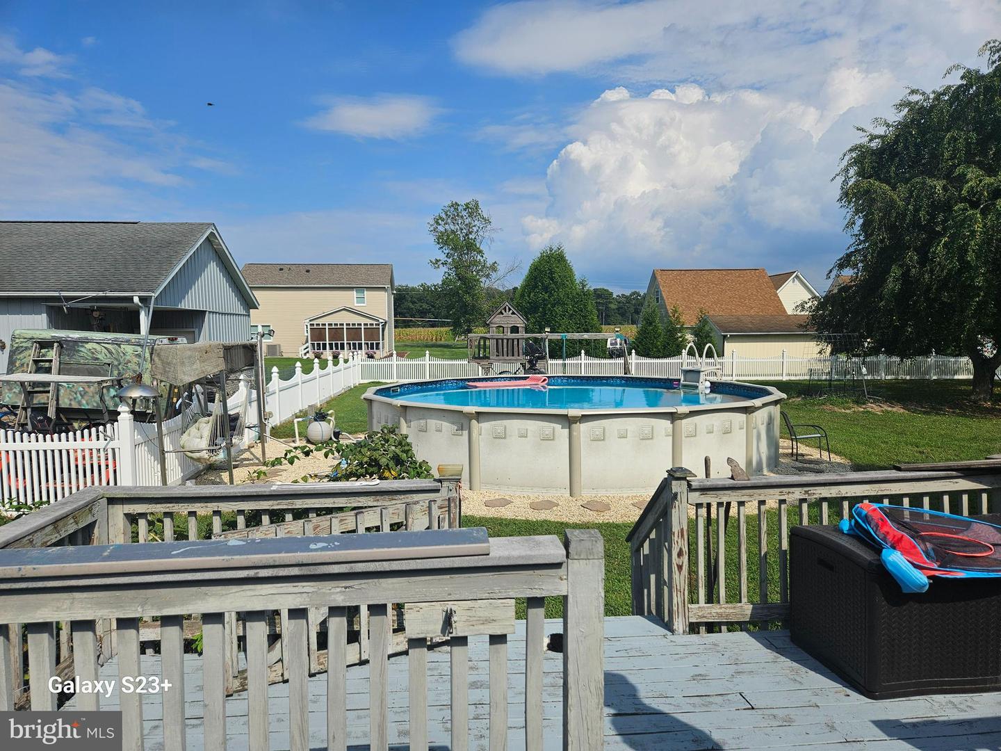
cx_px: 500
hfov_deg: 73.9
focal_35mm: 23
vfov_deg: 58.9
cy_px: 376
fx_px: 665
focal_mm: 5.4
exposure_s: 1/3327
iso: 25
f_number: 1.8
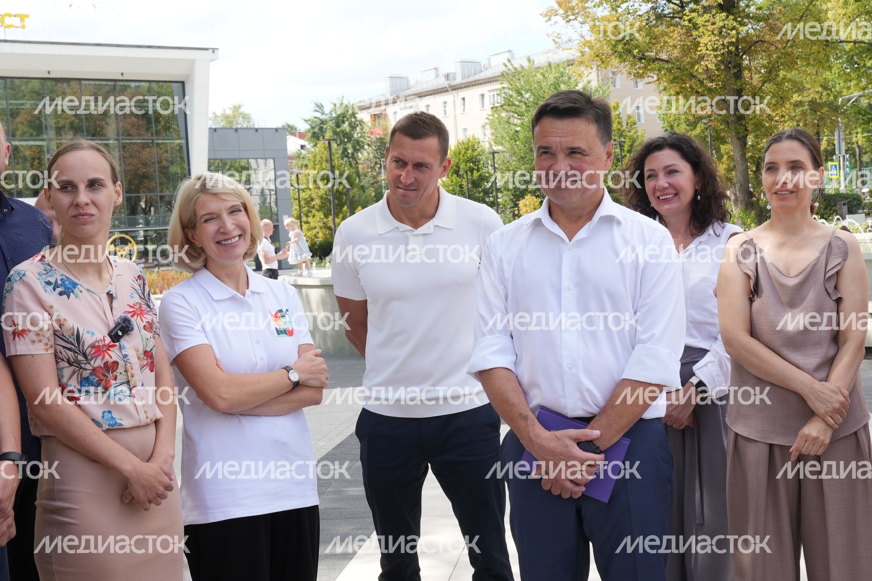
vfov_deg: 26.5
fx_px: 1235
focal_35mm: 51
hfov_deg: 38.9
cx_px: 436
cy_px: 290
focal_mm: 34
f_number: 9
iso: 200
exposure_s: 1/125
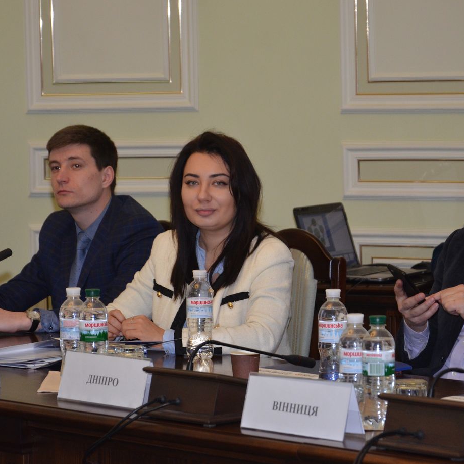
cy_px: 233
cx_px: 247
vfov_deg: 11.3
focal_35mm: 155
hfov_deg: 11.3
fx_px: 2351
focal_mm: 80
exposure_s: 1/160
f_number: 5.3
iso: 1250
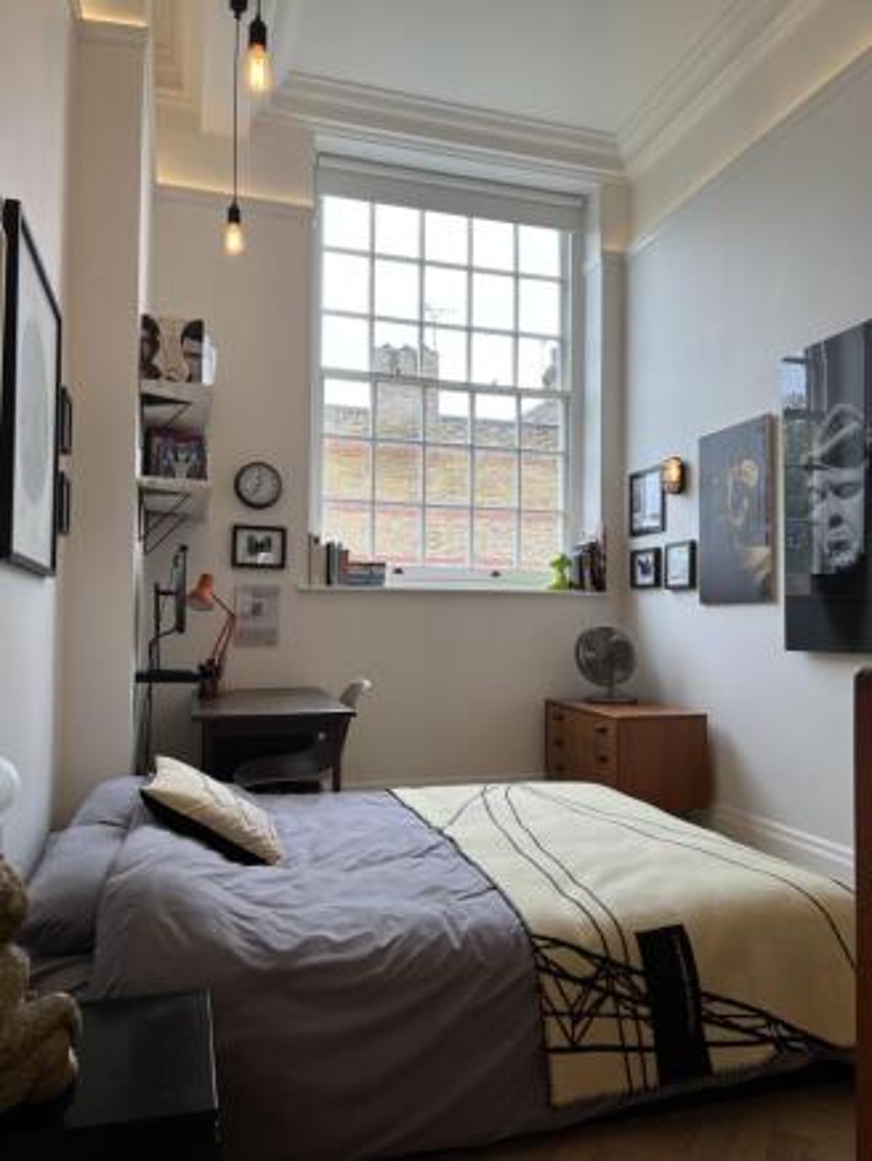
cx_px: 436
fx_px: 873
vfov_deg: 67.3
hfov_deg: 53.1
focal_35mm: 26
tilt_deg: +4.3
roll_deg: +0.1
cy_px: 580
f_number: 1.5
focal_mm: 5.7
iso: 40
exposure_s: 1/214
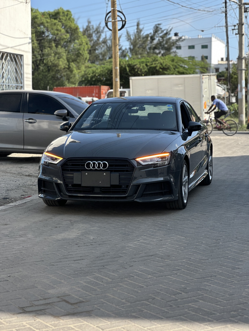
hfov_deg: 19.1
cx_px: 124
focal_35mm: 77
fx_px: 739
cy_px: 166
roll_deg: -0.9
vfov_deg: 25.3
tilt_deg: -4.0
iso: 25
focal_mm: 9
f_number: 2.8
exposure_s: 1/249
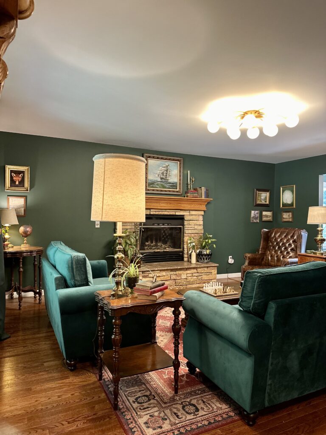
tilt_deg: +0.0
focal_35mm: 24
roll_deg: -1.3
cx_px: 163
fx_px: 301
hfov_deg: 56.8
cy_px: 218
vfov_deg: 71.6
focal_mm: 6.86
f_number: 1.78
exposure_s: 1/60
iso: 250
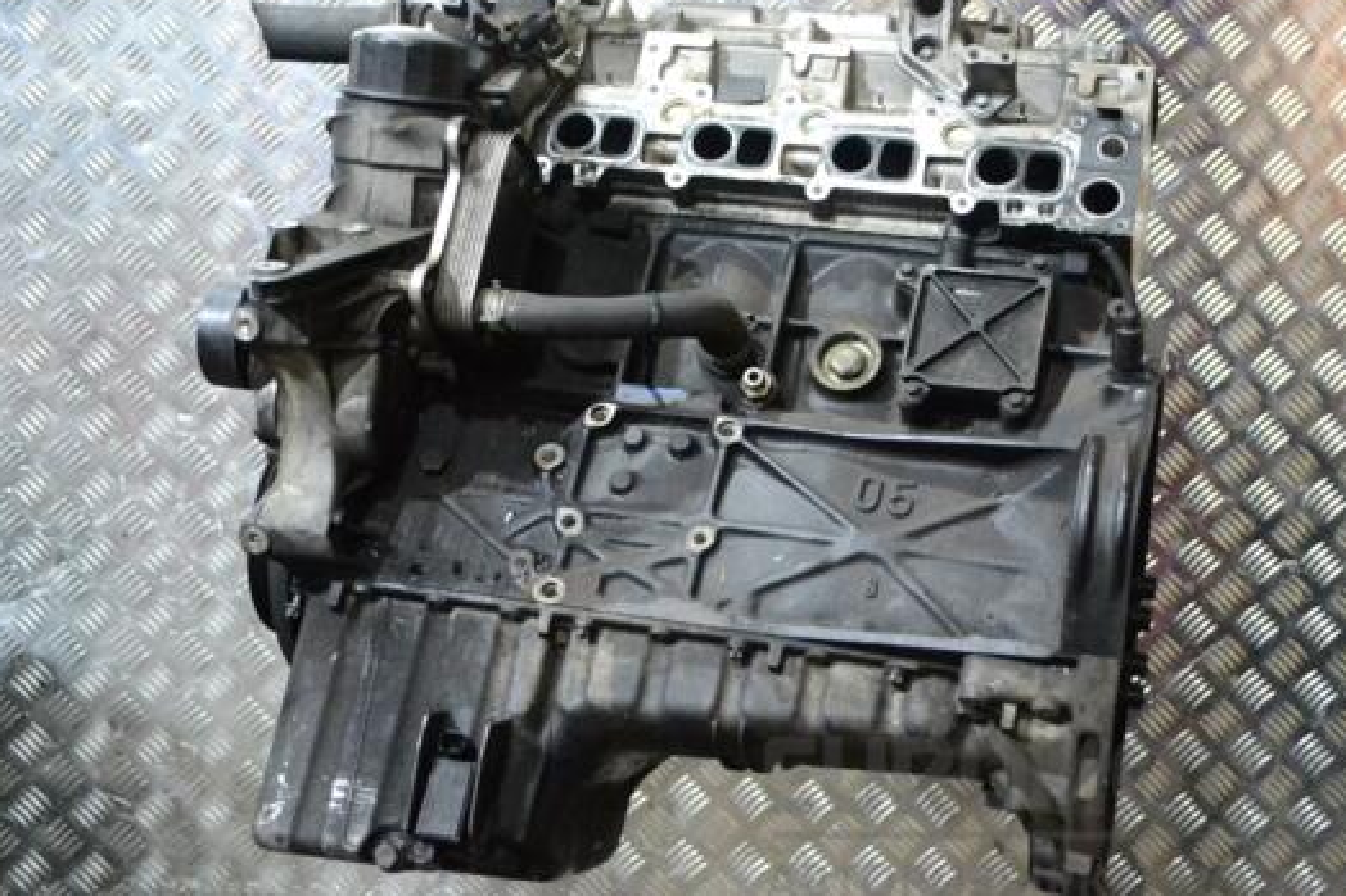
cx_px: 717
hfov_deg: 36.2
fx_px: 2056
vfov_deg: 24.6
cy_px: 434
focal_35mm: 55
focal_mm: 32
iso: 2800
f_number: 4.8
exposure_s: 1/30
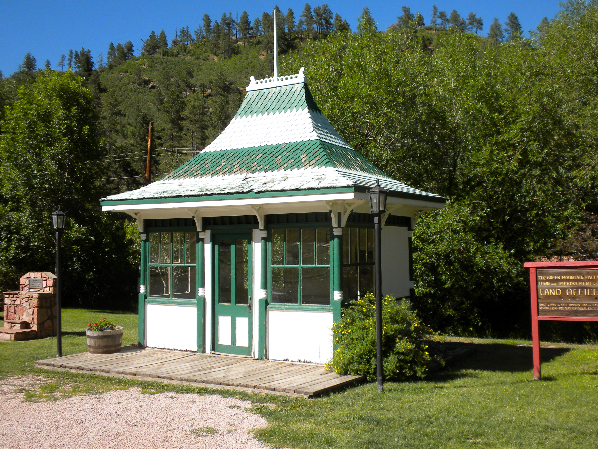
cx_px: 299
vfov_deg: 38.7
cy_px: 224
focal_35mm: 37
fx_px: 639
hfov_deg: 50.1
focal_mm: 6.6
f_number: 10
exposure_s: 1/81.8
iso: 64
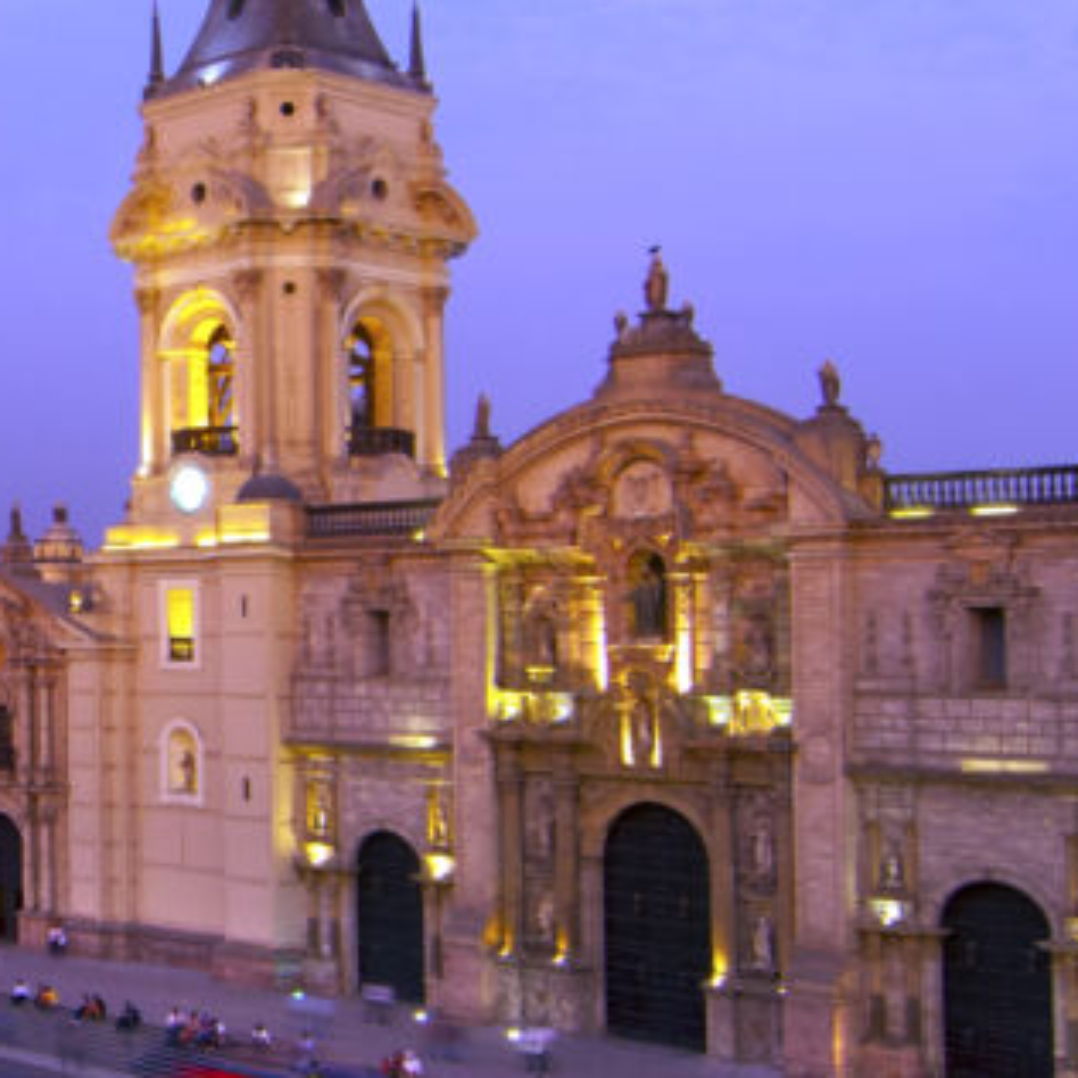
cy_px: 530
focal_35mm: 58
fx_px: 2044
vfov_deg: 29.6
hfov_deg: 28.0
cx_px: 34
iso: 100
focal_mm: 12
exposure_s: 1.6
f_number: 10
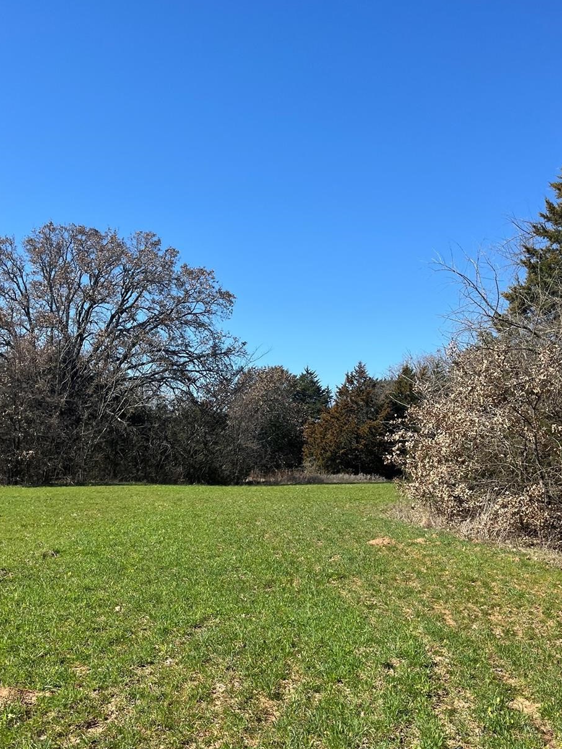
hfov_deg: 42.7
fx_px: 714
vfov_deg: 55.0
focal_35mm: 33
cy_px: 439
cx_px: 342
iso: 50
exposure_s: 1/2410
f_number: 1.6
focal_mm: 5.1
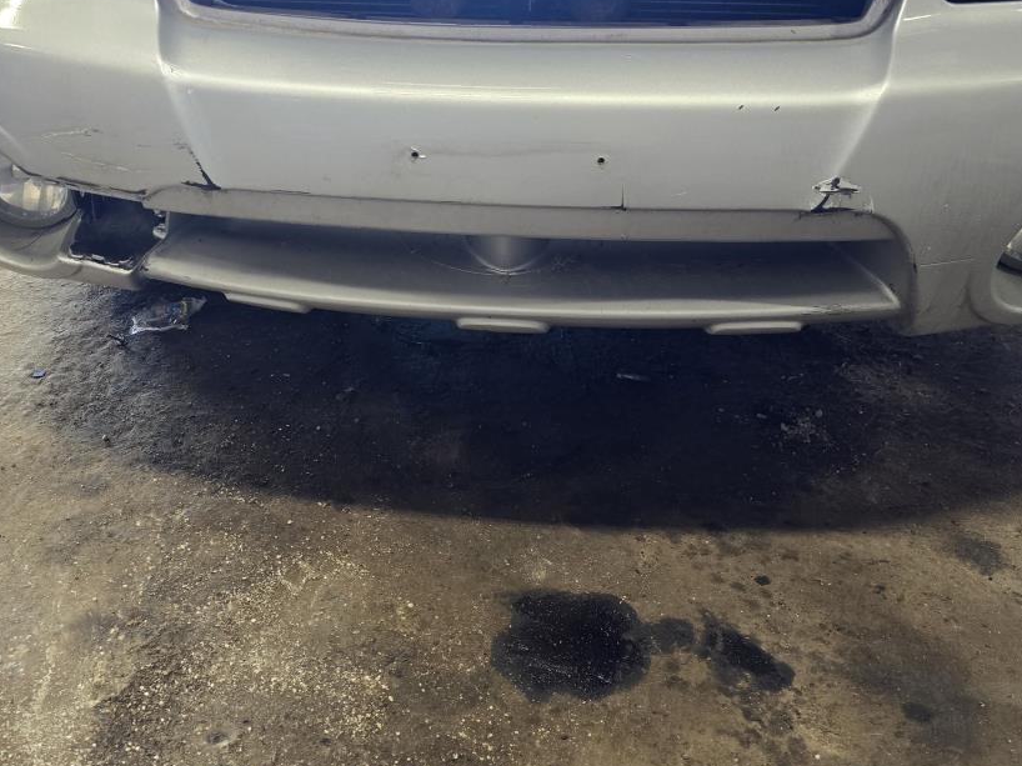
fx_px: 1063
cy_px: 284
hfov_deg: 51.2
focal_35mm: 36
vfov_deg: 39.4
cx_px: 431
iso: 400
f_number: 1.7
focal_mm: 6.3
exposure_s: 1/120
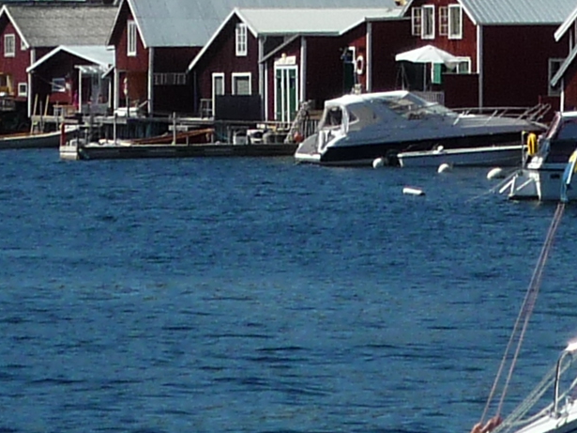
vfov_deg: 5.6
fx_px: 4350
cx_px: 460
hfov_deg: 7.6
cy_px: -348
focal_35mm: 261
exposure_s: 1/800
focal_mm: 7.8
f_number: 5
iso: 100
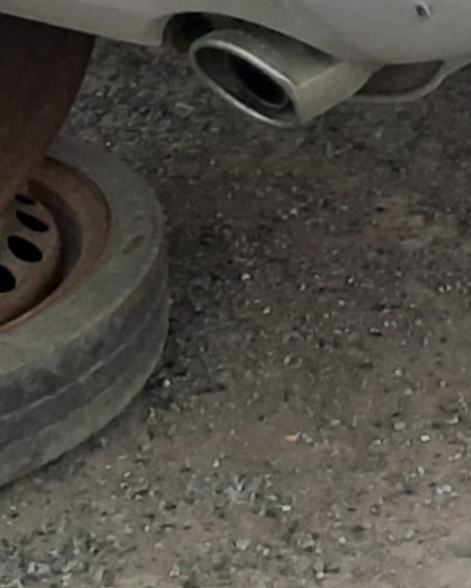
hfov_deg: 9.5
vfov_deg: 10.6
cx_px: 650
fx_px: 2769
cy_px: -762
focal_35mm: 159
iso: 40
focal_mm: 3.92
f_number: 1.7
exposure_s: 1/1155
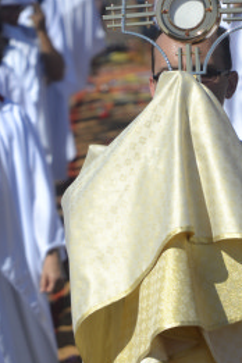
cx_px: 147
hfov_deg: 3.5
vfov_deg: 5.3
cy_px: 193
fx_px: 3912
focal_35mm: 388
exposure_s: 1/640
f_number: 6.3
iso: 100
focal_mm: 135
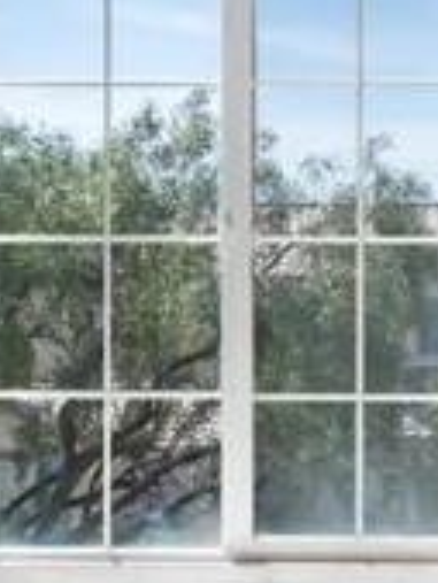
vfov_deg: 19.8
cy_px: 343
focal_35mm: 99
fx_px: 1668
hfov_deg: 15.0
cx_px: 217
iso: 400
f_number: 8
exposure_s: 1/50
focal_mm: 17
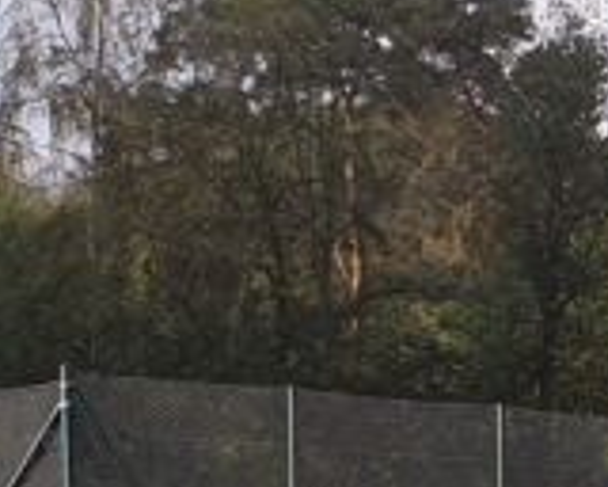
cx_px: 1091
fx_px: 2285
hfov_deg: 13.6
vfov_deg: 11.7
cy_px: 685
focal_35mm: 127
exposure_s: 1/519
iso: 50
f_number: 2.4
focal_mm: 4.3
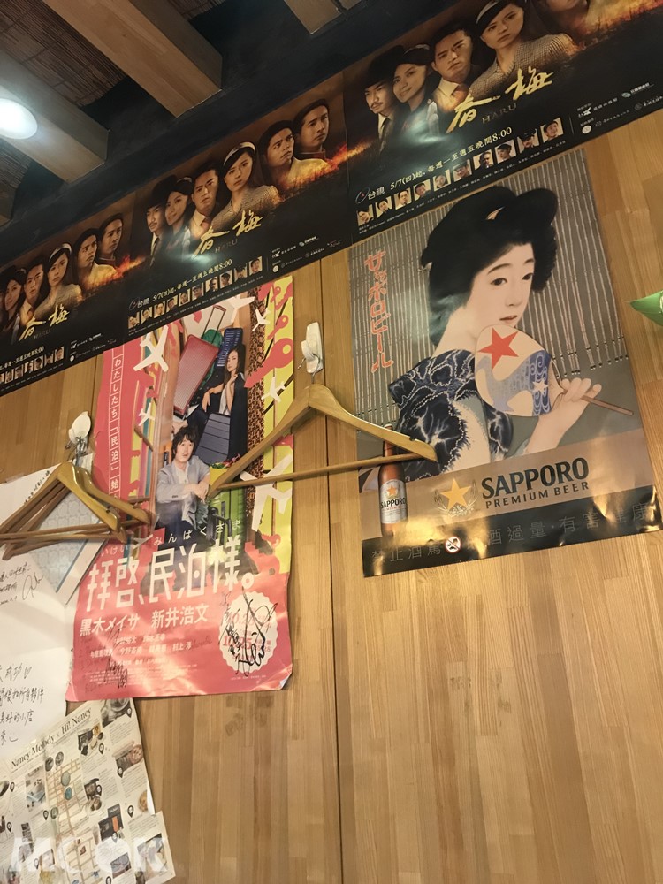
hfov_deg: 49.7
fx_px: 715
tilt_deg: +23.3
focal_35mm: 28
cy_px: 442
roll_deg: +1.2
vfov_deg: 63.4
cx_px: 332
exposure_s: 1/9
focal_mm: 3.99
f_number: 1.8
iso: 100
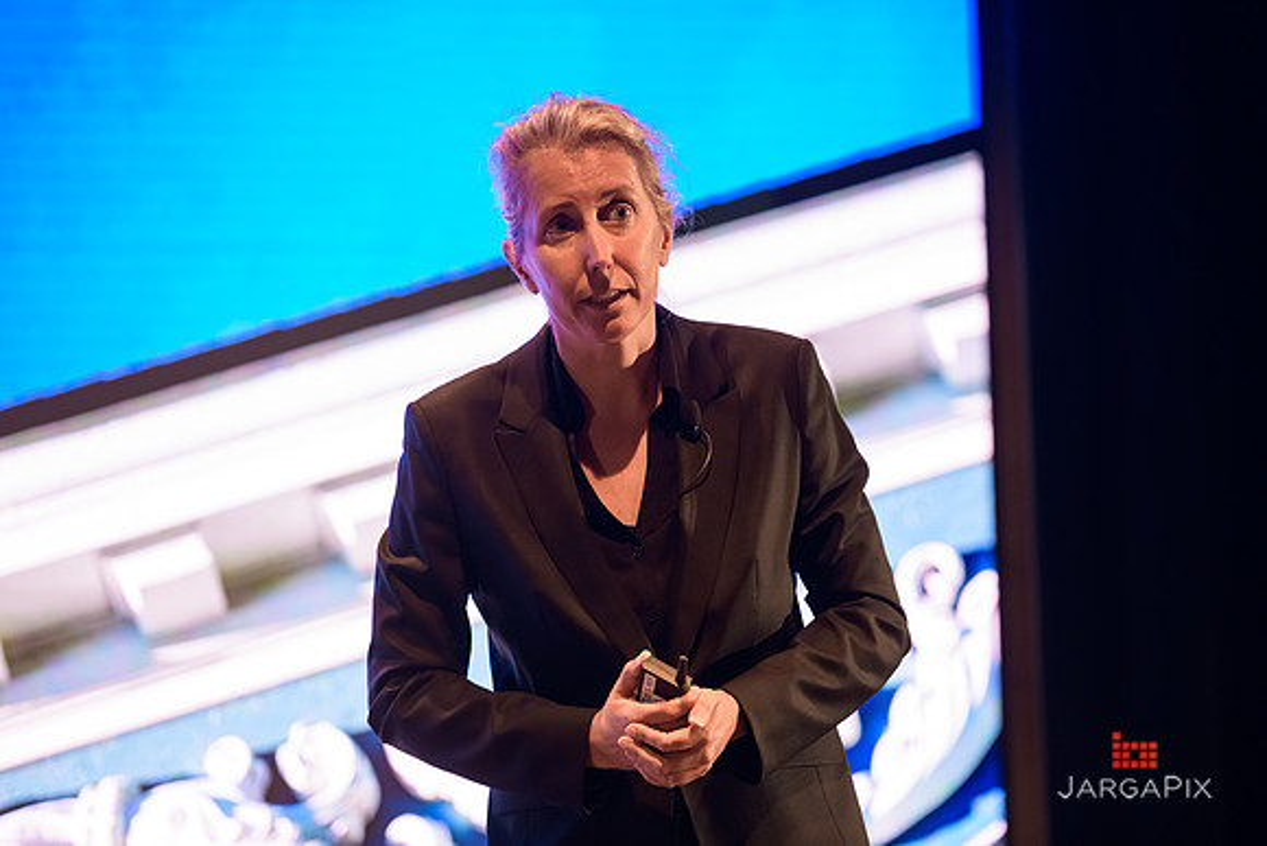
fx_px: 5984
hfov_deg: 12.1
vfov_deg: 8.1
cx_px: 634
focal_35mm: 170
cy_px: 423
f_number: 3.2
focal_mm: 170
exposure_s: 1/200
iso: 1600
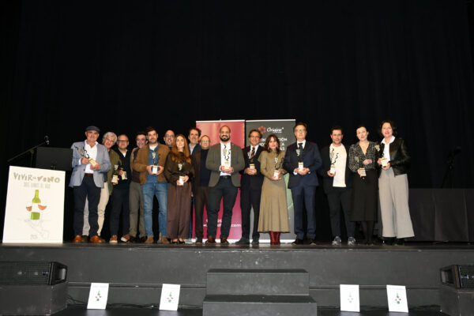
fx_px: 395
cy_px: 158
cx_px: 237
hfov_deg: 61.9
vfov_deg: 43.6
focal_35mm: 30
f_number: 7.1
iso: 800
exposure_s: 1/80
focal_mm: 20
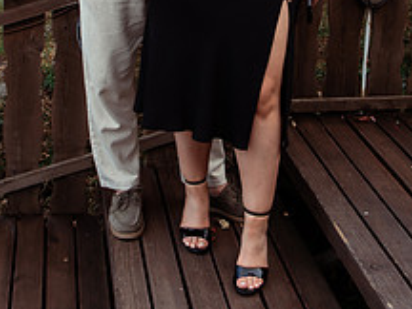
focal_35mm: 70
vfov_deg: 19.6
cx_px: 200
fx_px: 833
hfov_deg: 27.8
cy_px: -72
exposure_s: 1/320
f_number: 4
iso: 320
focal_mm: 35
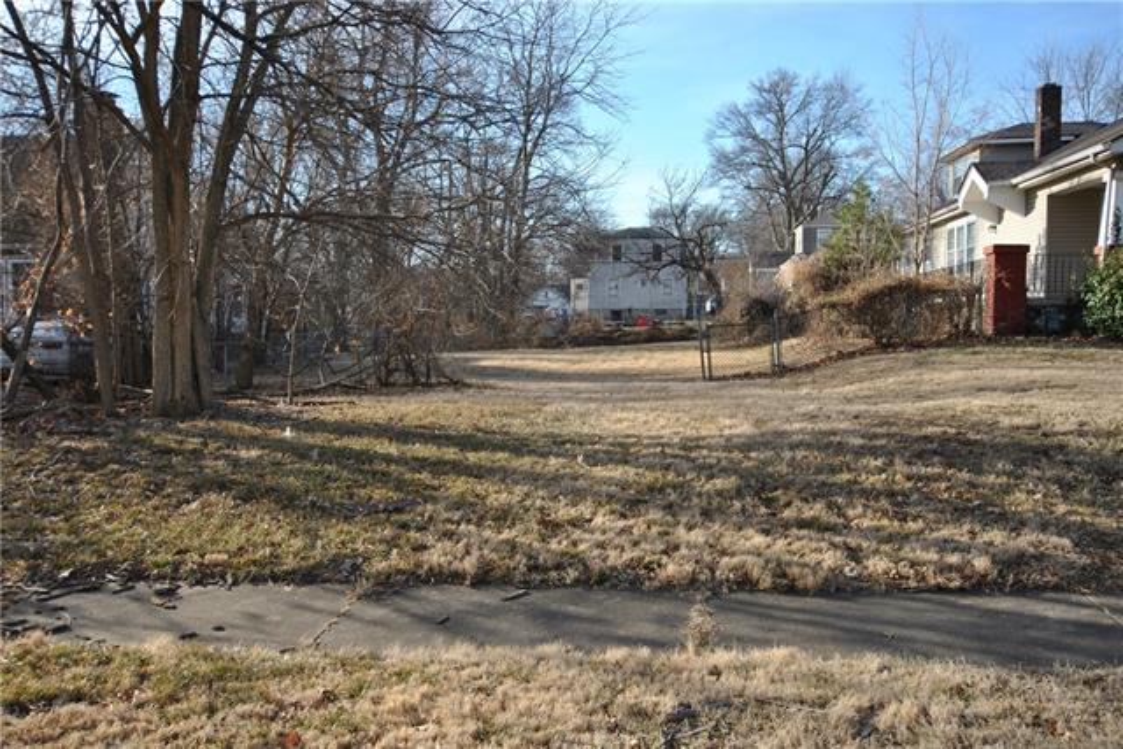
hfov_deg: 61.9
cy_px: 374
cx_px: 562
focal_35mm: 30
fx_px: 936
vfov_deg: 43.6
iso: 100
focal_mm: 20
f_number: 6.3
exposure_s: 1/160
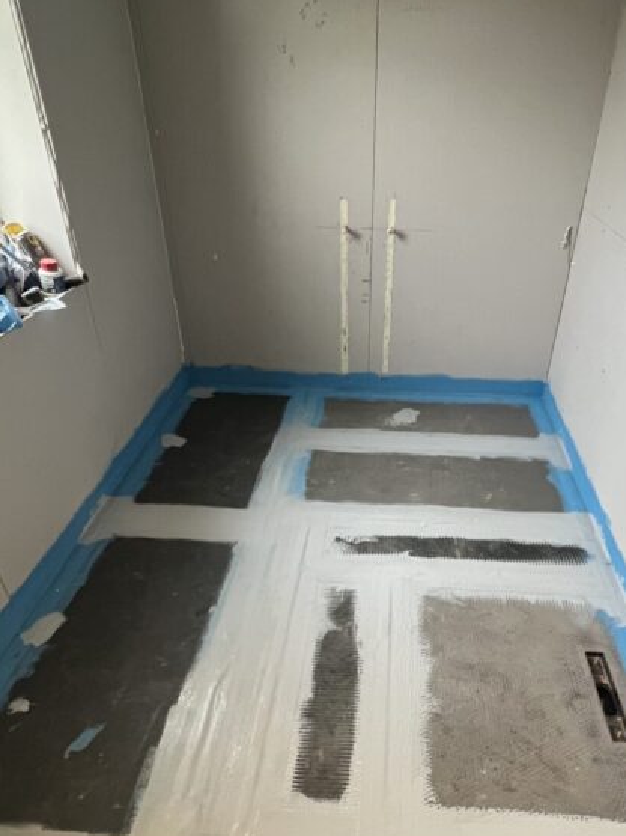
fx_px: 579
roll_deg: -1.1
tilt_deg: -37.4
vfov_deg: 70.1
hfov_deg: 56.6
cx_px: 360
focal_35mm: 24
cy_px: 539
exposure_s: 1/60
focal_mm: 1.57
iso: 320
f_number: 1.8
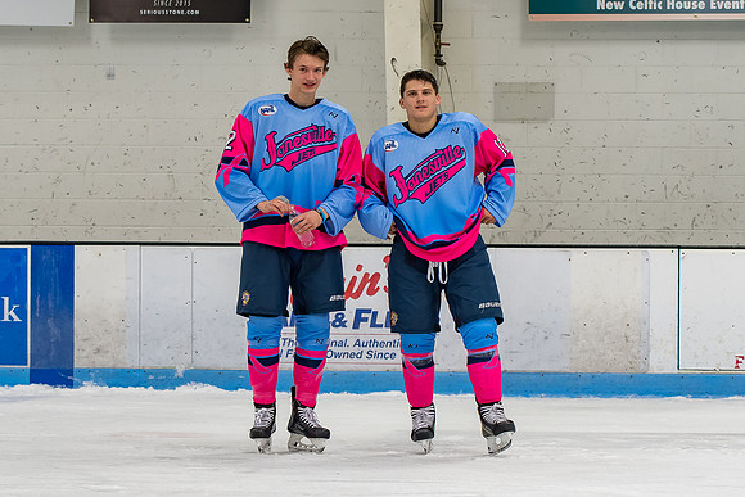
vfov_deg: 8.3
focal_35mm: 166
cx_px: 367
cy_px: 191
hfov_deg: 12.4
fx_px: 3439
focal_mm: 70
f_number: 3.5
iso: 800
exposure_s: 1/250
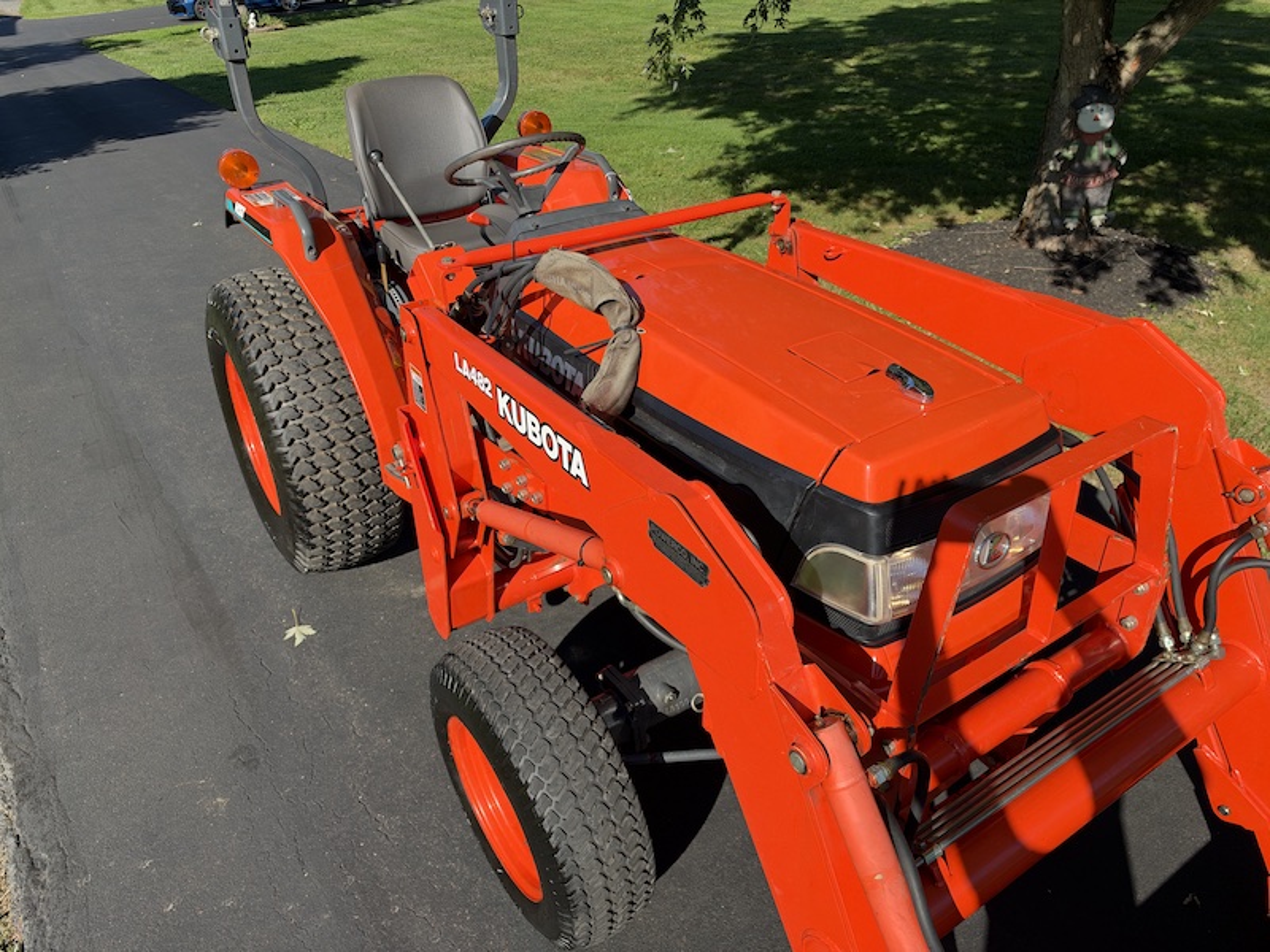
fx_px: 881
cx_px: 635
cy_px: 476
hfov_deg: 71.6
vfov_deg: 56.8
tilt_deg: -29.4
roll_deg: +0.0
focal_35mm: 24
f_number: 1.8
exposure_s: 1/2577
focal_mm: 6.93
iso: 80
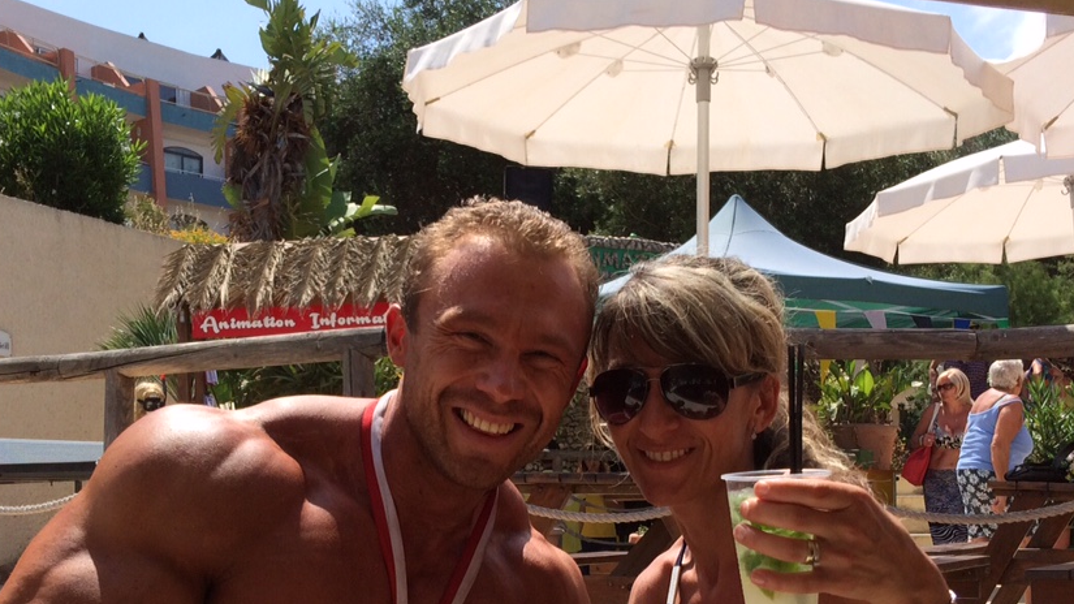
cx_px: 525
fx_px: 1395
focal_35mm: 49
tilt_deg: +1.7
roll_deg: -0.7
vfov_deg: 24.1
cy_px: 474
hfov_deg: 42.1
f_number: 2.2
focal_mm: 4.15
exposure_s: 1/1953
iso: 32
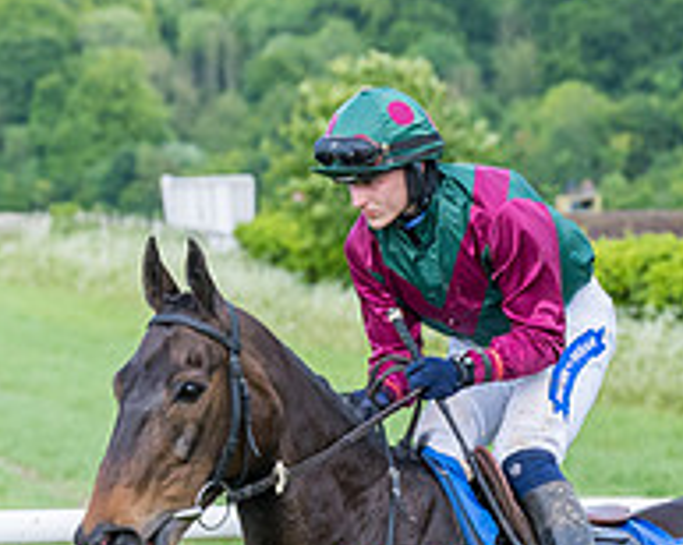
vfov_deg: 4.1
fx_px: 7633
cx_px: 681
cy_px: 600
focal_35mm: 378
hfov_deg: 5.1
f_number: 4
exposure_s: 1/2000
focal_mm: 81
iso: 400
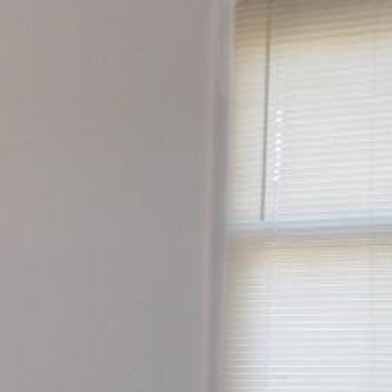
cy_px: 404
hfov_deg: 14.1
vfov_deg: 17.3
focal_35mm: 98
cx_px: -457
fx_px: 1256
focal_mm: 4.3
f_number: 3.3
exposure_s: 1/60
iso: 200
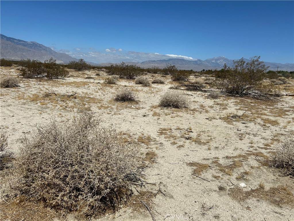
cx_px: 147
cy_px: 110
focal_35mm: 26
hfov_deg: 67.3
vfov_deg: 53.1
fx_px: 221
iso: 50
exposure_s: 1/10309
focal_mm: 5.7
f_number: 1.5
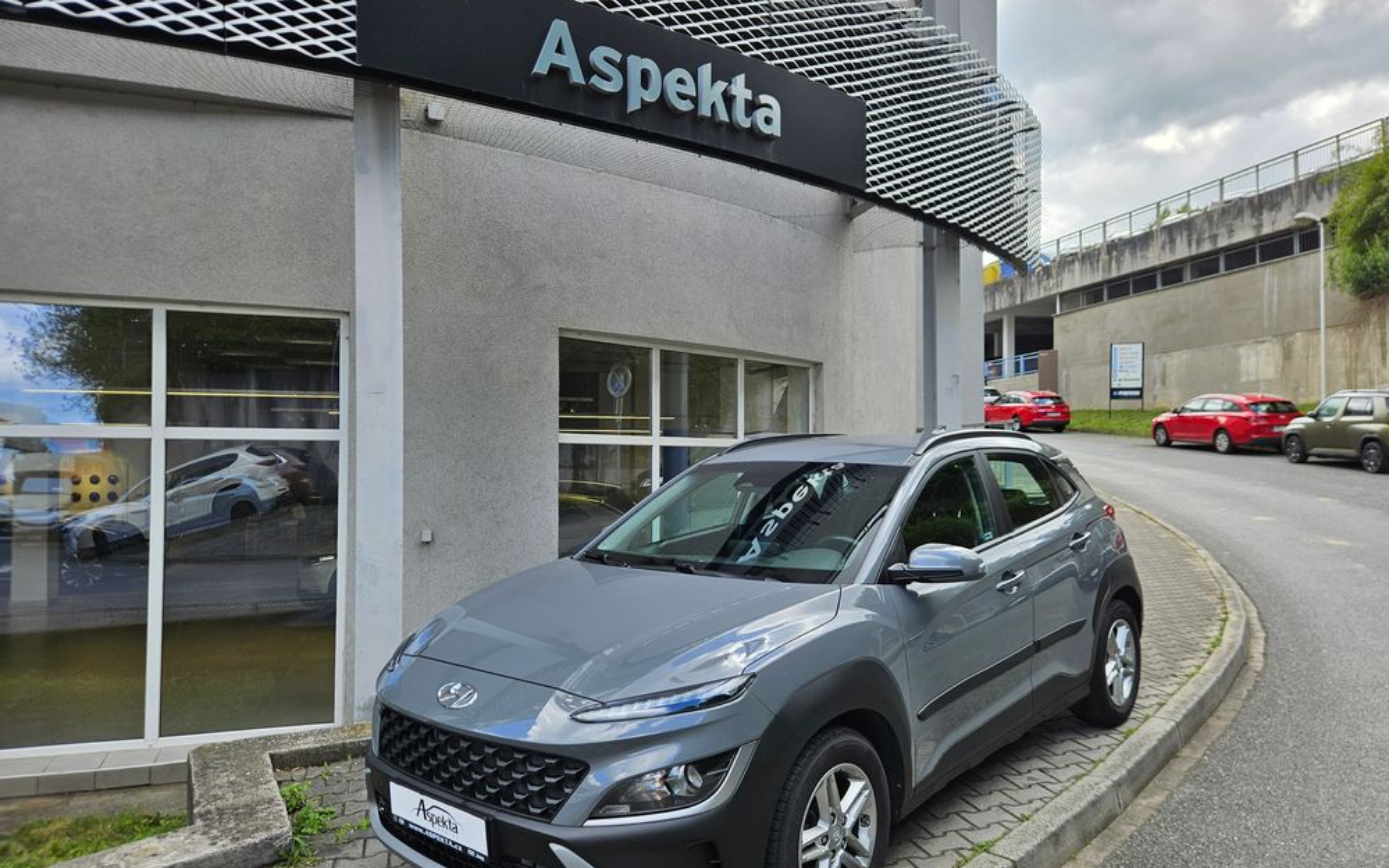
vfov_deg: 49.2
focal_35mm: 25
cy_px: 456
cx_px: 706
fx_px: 946
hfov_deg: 72.6
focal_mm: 5.4
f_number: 1.8
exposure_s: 1/468
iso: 25
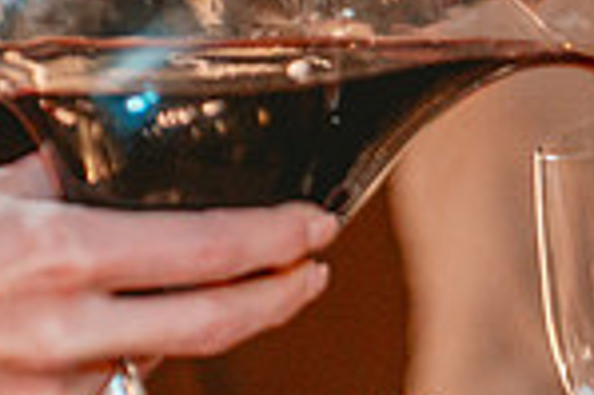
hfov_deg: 7.6
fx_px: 4483
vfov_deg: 5.0
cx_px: 490
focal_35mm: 272
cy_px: 455
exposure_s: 1/60
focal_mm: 70
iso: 3200
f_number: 3.5
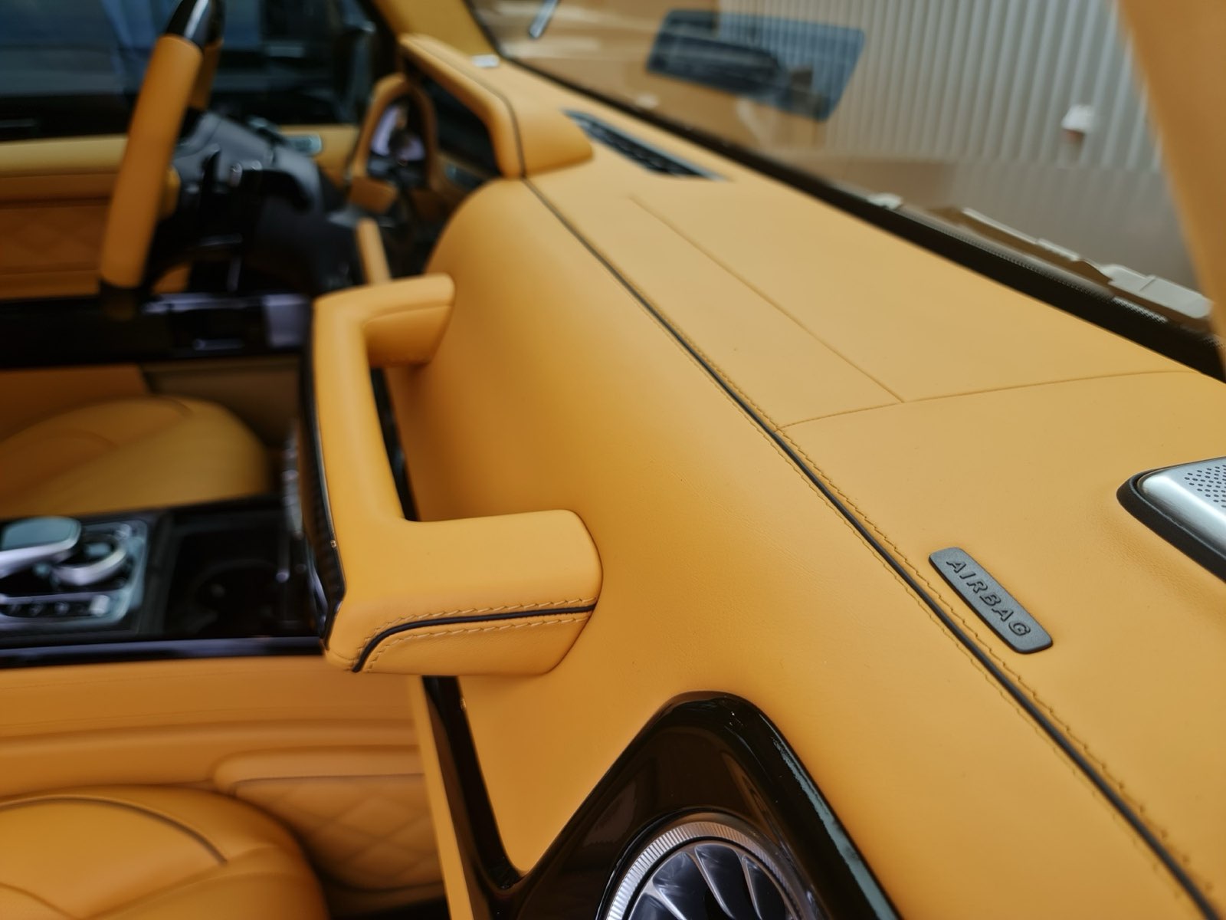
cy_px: 460
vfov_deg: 54.9
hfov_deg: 69.4
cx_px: 613
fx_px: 885
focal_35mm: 25
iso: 50
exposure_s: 1/133
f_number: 1.8
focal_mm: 7
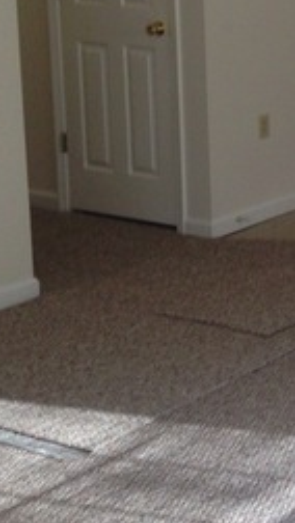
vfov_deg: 21.9
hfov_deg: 11.5
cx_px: 593
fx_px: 1319
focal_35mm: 95
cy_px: 48
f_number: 2.4
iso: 80
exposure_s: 1/120
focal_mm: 4.13
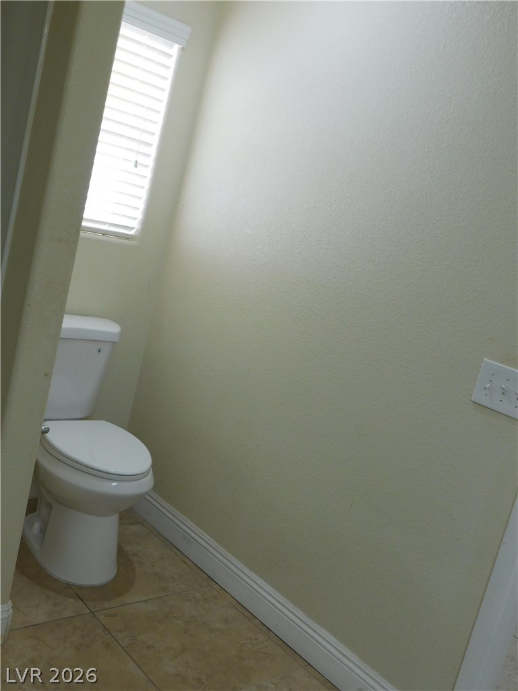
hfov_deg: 39.7
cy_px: 346
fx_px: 718
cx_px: 259
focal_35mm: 36
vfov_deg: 51.4
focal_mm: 6.3
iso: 140
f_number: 3.5
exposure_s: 1/30
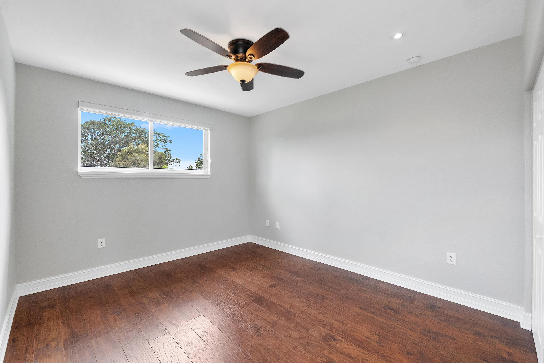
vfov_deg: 77.3
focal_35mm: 15
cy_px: 182
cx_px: 272
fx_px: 227
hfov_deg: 100.4
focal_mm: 10
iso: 640
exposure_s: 1/100
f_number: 8
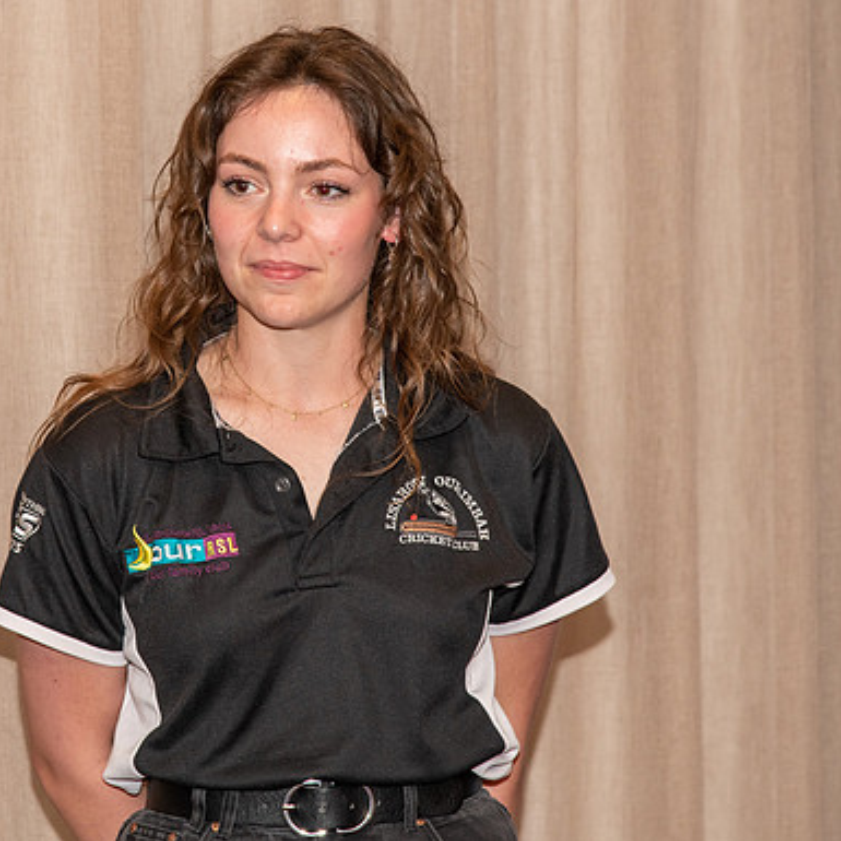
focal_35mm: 194
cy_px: 326
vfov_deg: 9.0
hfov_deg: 9.0
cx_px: 266
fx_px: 5332
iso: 800
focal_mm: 120
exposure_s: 1/60
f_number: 5.6
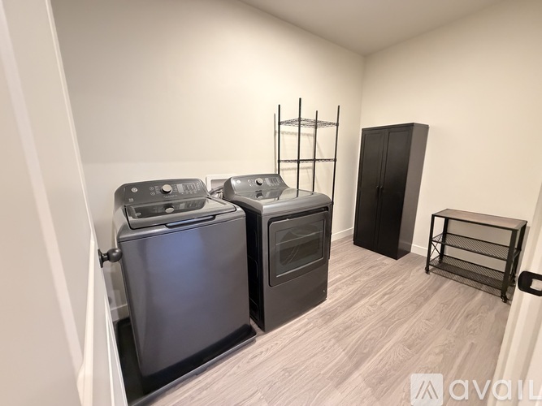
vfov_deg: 85.7
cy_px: 203
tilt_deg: -12.3
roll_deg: +0.4
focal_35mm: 14
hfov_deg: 102.1
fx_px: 219
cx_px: 271
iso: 1250
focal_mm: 2.22
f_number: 2.2
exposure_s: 1/60
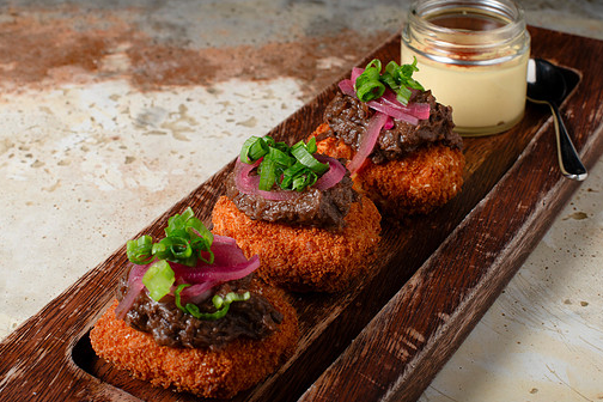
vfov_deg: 22.6
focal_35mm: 60
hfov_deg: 33.4
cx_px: 310
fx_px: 1005
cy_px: 192
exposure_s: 1/200
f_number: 11
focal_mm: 50
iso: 200
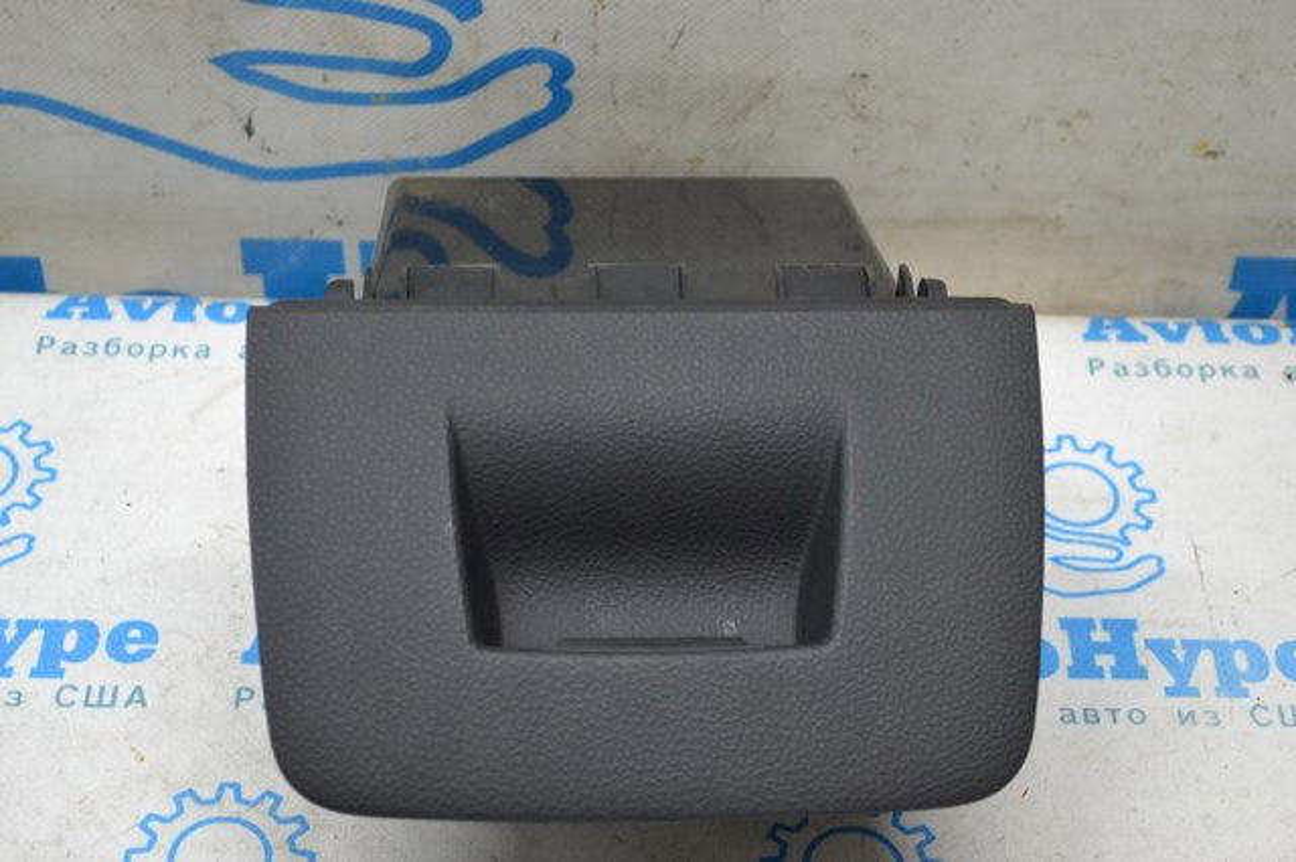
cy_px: 431
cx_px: 648
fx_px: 2483
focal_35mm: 69
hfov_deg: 29.3
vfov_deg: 19.7
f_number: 5.3
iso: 640
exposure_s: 1/60
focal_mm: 46
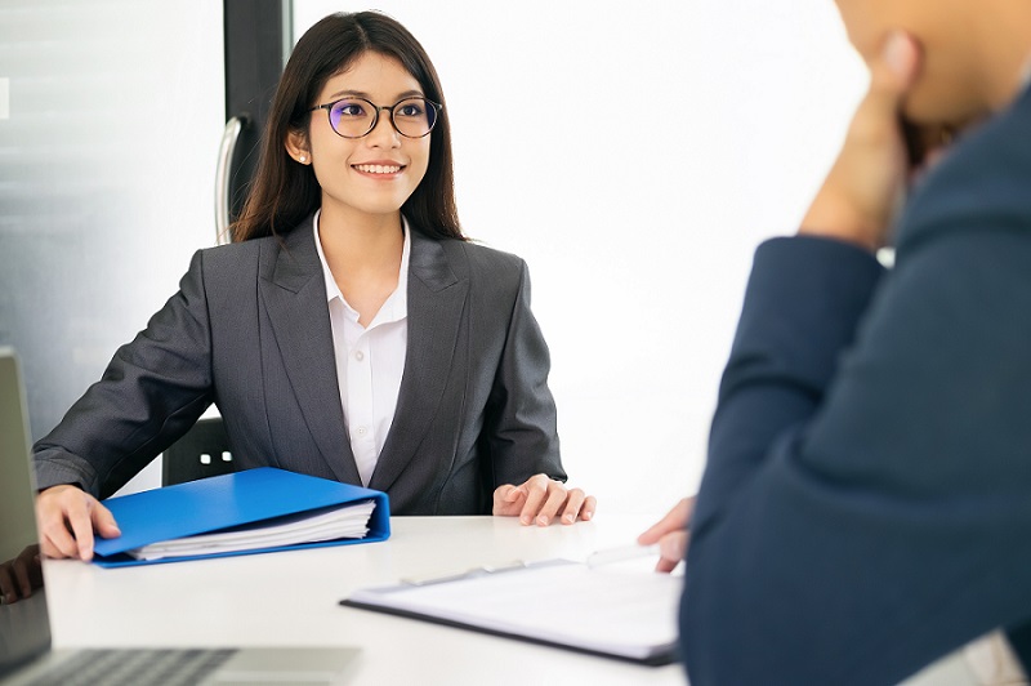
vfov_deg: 25.5
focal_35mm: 53
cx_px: 516
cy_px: 343
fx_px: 1517
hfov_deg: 37.5
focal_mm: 35
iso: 200
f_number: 2
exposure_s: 1/250
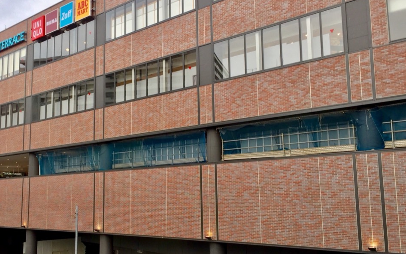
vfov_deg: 32.8
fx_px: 431
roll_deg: +0.3
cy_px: 133
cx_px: 158
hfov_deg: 50.0
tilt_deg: +8.7
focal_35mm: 39
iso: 32
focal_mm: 4.15
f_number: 2.2
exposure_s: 1/309
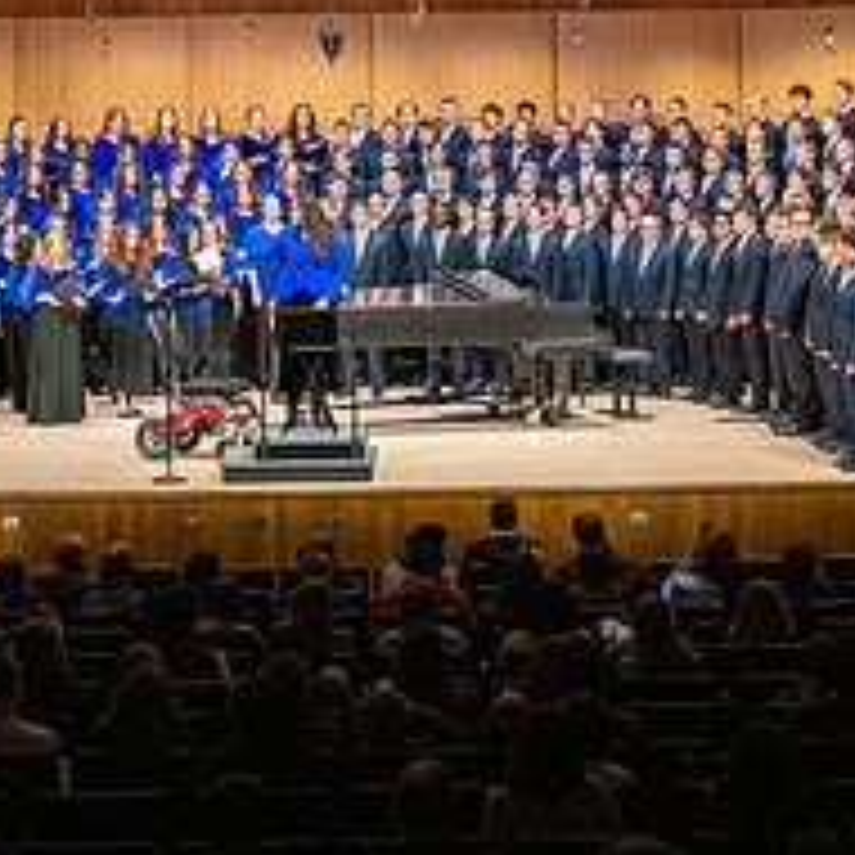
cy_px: 128
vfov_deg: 15.8
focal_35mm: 109
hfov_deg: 16.0
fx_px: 3046
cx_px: 378
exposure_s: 1/200
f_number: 4
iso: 3200
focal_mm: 42
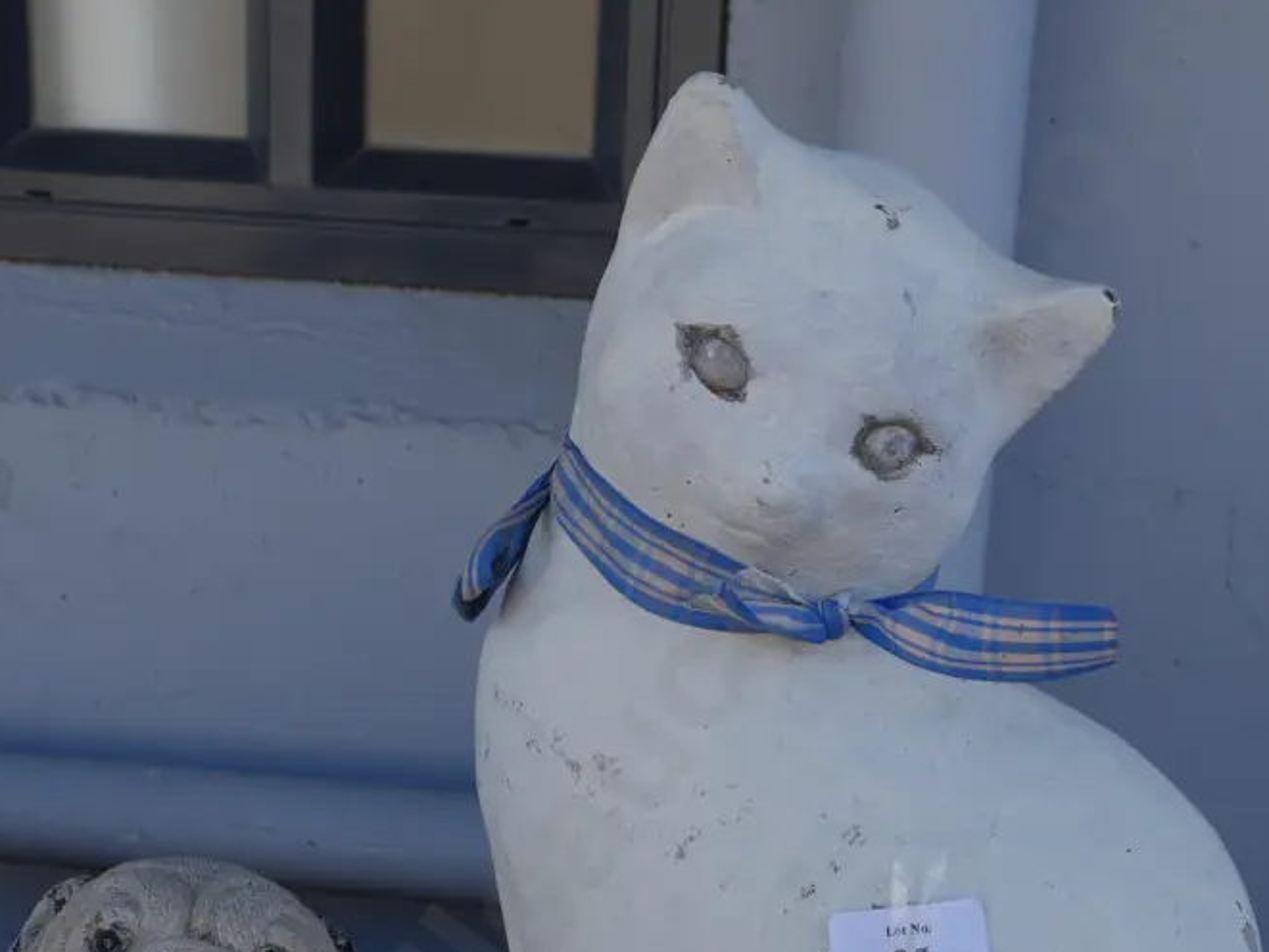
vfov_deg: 23.3
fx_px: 2273
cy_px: 747
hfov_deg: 31.2
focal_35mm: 62
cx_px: 650
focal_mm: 20
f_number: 7.1
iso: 200
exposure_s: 1/200
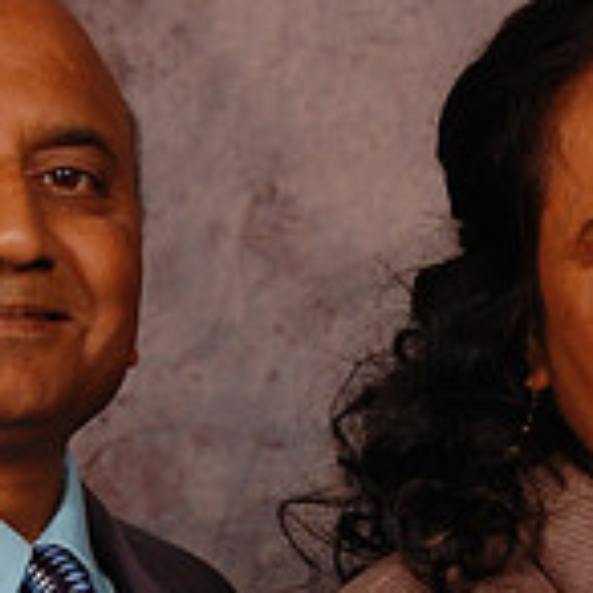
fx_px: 4128
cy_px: 747
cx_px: 341
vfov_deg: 8.1
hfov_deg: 8.2
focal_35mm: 213
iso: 400
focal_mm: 42
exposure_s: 1/200
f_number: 5.6
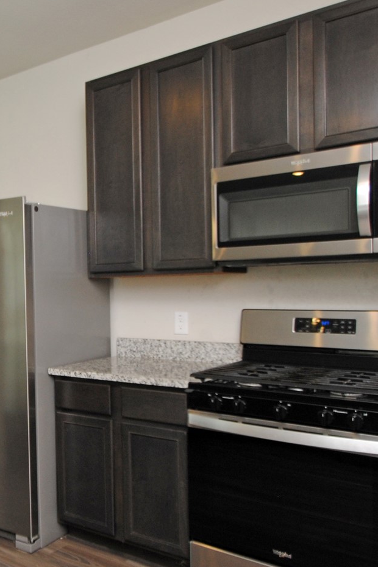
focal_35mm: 35
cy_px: 292
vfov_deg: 54.4
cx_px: 25
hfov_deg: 35.2
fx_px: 551
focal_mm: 10
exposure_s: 1/60
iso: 200
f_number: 4
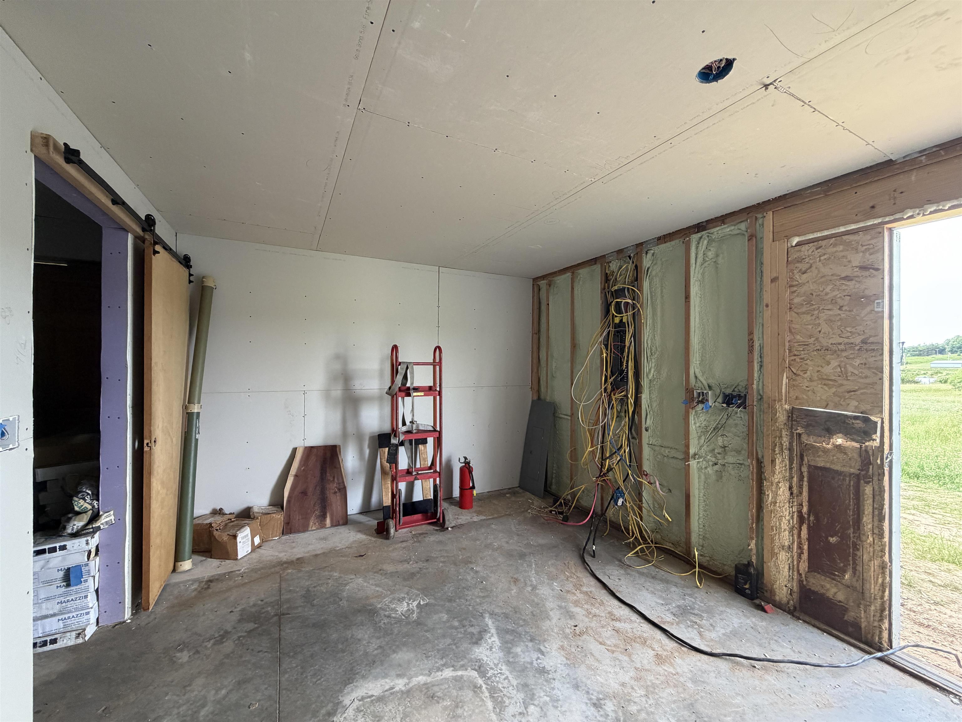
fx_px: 389
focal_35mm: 14
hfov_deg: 102.1
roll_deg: -0.5
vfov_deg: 85.7
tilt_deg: +0.4
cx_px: 481
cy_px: 361
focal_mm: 2.22
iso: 320
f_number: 2.2
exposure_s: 1/105
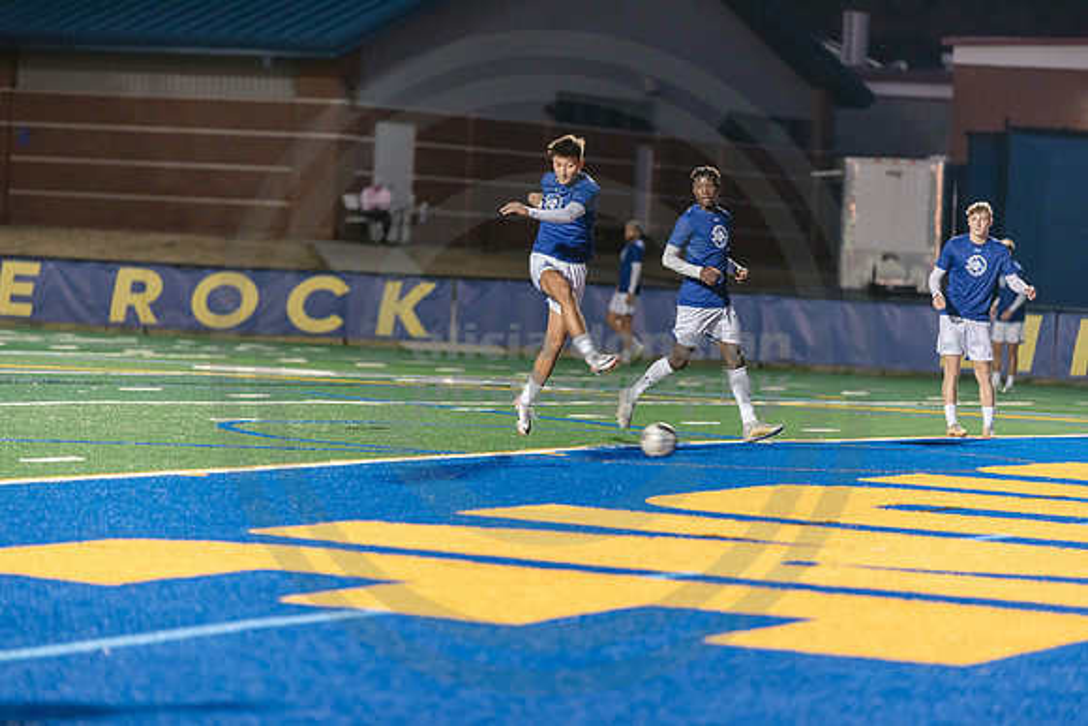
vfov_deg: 7.0
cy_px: 363
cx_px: 544
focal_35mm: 195
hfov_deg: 10.5
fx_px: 5894
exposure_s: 1/320
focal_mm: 195
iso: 2000
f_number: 2.8
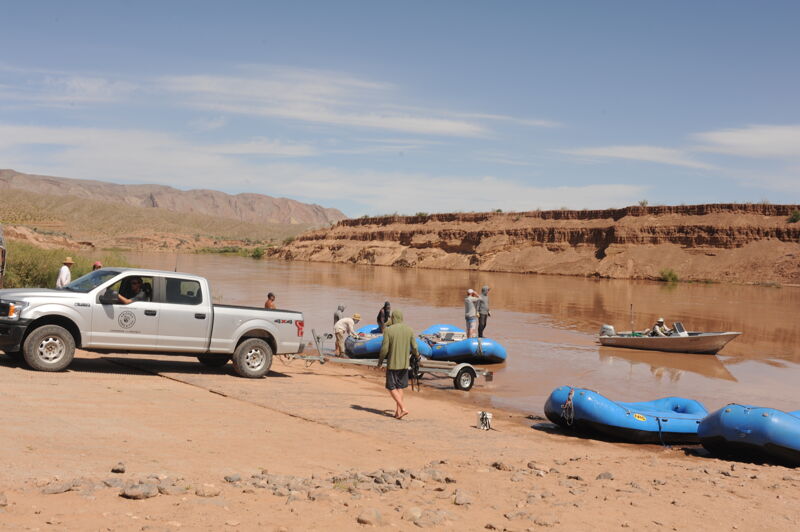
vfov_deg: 37.8
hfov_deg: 54.5
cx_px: 400
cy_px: 266
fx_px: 777
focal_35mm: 35
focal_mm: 35
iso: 200
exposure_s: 1/320
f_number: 13
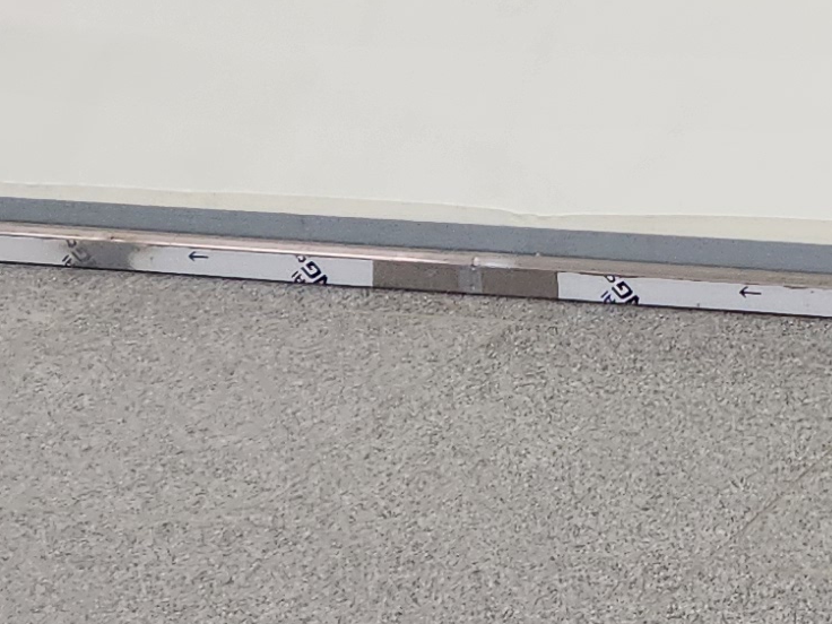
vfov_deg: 11.1
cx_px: 1635
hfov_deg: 13.6
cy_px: -468
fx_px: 3004
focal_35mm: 125
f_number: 1.8
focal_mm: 5.4
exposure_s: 1/180
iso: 160
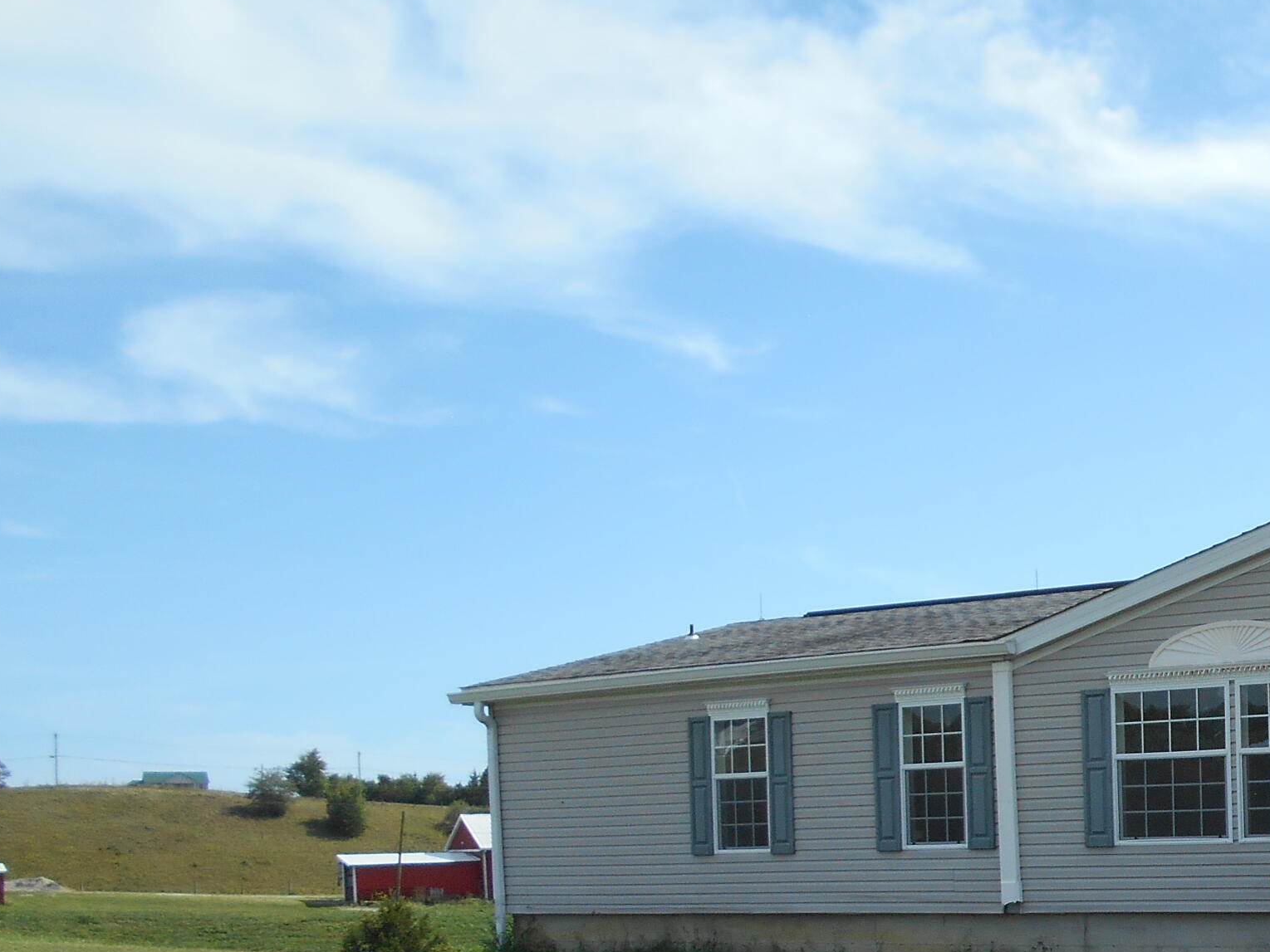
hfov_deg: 34.8
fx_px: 1871
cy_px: 907
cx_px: 1207
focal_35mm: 51
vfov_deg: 27.3
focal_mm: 4.6
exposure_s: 1/1000
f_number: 3.2
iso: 80
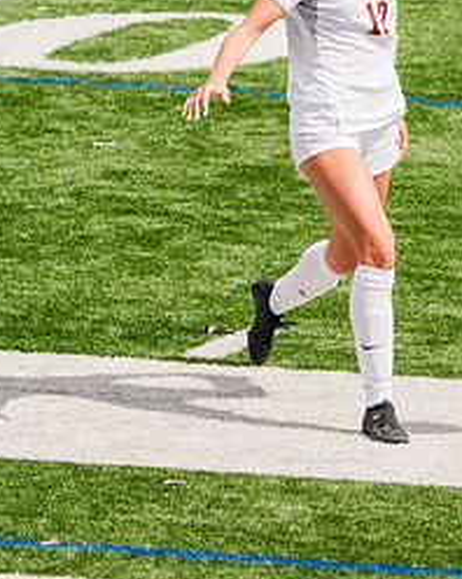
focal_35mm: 564
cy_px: 126
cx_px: 496
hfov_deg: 2.7
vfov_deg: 3.4
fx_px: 9652
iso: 250
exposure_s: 1/1600
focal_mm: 200
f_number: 5.6
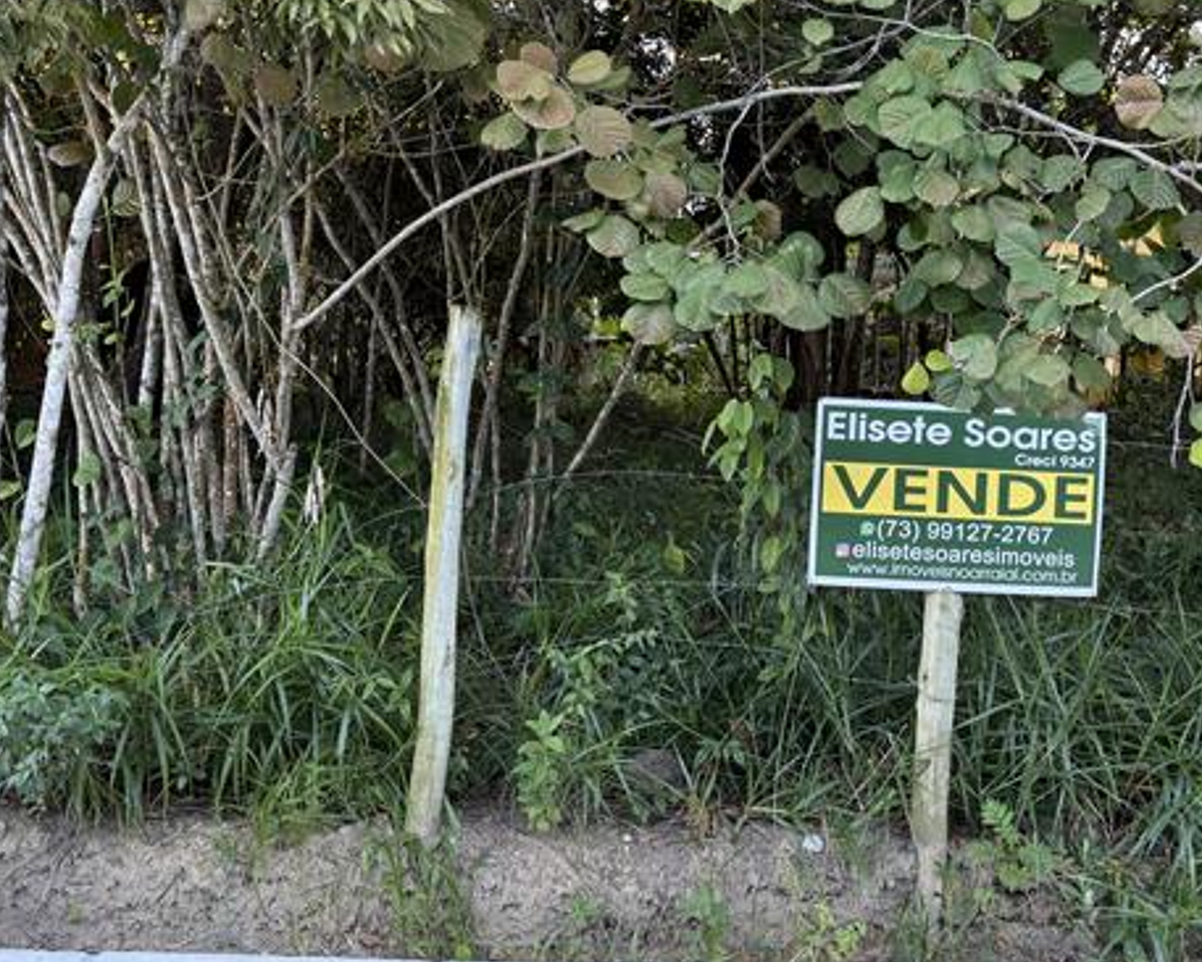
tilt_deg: +1.1
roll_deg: -2.9
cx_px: 784
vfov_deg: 36.4
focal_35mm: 41
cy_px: 415
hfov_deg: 44.2
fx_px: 1459
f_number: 1.78
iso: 100
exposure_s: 1/121
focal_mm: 6.76
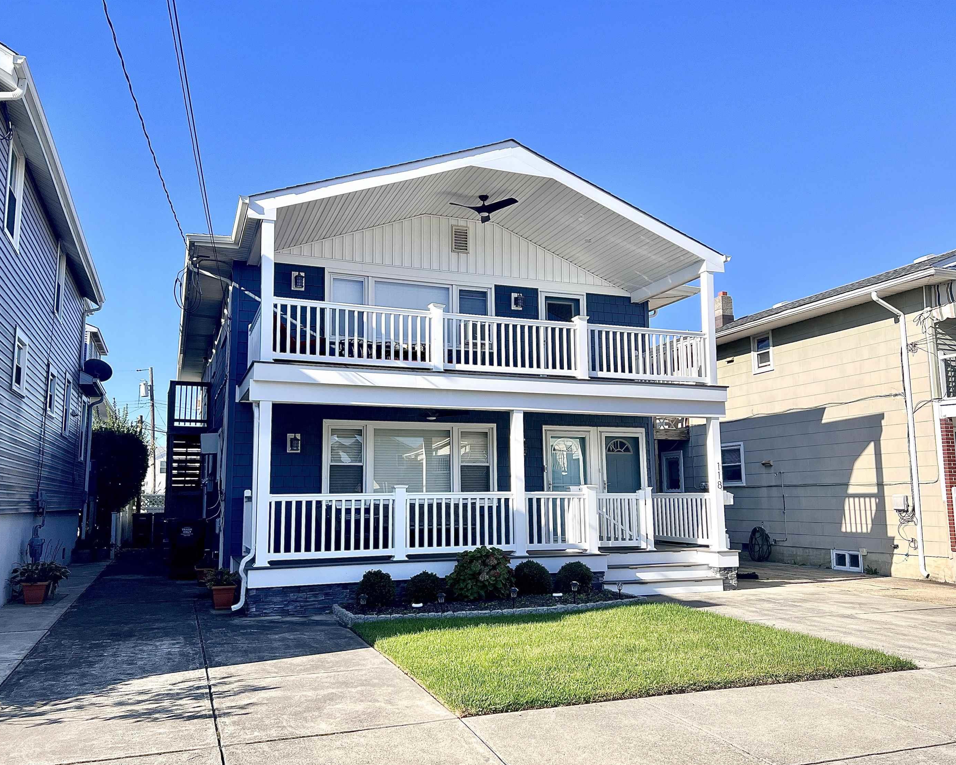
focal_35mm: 28
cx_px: 474
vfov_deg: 51.5
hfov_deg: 62.2
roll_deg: +0.3
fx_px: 792
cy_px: 395
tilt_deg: +7.4
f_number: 1.5
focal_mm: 5.7
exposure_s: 1/3571
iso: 50
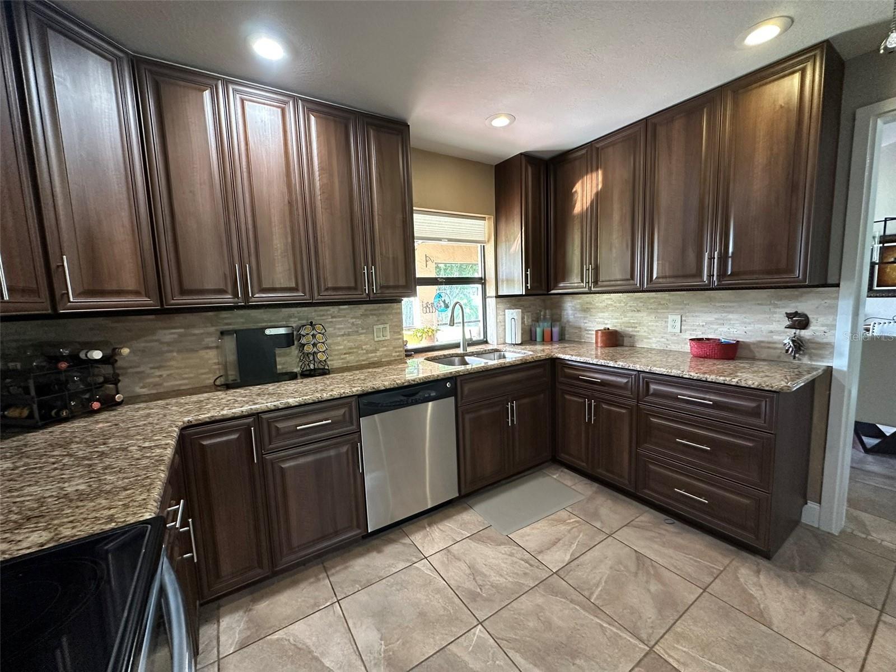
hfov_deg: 102.1
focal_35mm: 14
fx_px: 362
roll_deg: +2.2
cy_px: 336
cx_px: 448
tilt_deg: -5.1
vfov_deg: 85.7
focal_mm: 2.22
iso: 400
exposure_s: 1/60
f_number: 2.2
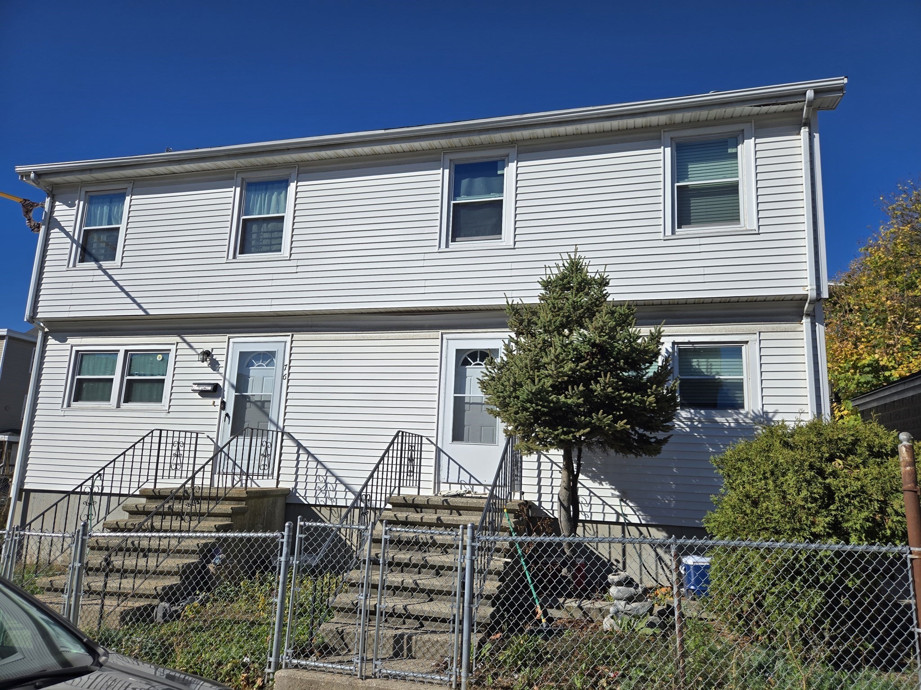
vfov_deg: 58.9
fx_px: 612
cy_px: 345
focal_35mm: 23
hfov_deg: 73.9
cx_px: 460
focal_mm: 5.4
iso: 25
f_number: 1.8
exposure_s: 1/3399
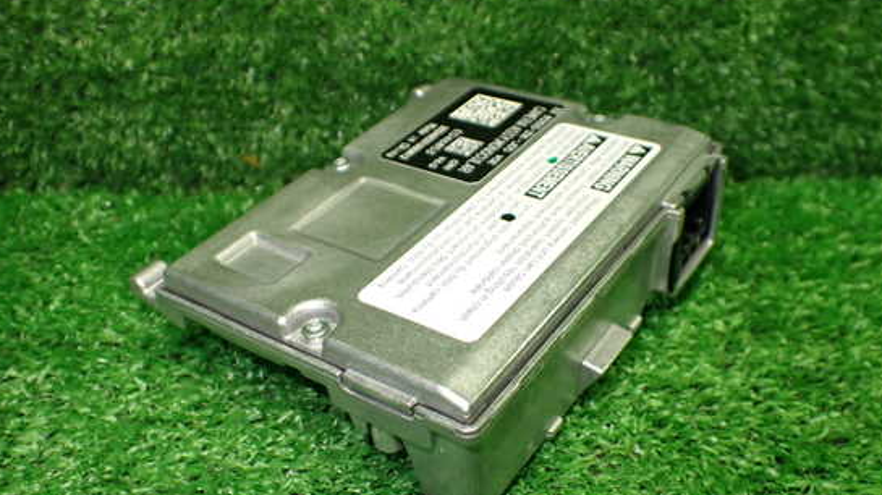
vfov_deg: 32.7
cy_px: 301
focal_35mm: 36
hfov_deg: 55.3
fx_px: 842
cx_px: 460
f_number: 2.3
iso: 500
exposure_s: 1/125
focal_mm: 5.4
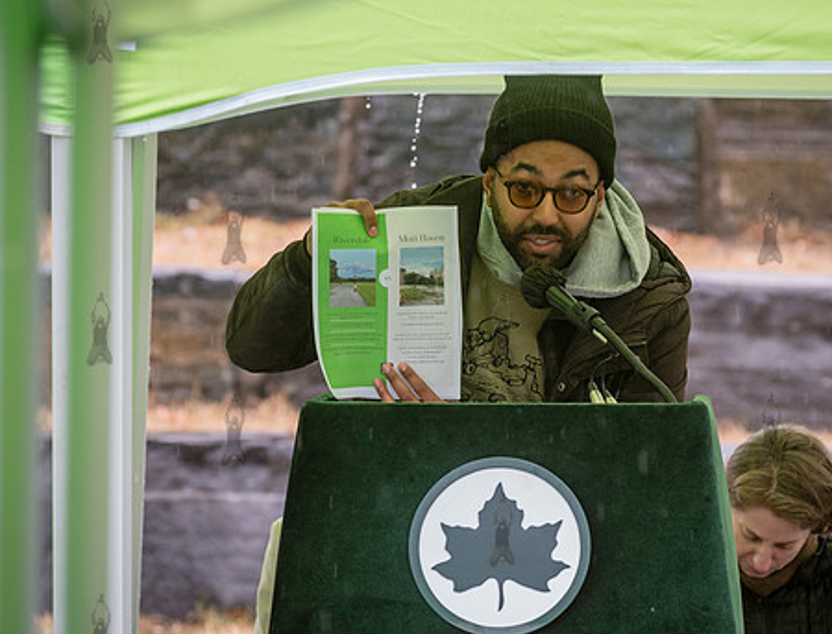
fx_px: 7350
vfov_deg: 4.9
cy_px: 337
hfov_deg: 6.5
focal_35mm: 304
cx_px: 484
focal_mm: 185
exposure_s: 1/250
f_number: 5.6
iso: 640
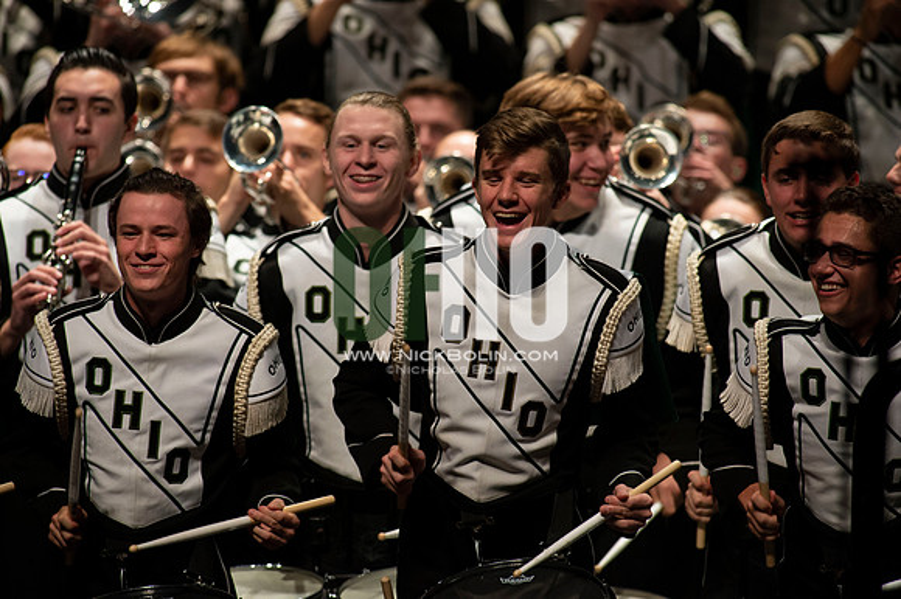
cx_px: 450
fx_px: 15008
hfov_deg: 3.4
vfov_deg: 2.3
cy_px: 300
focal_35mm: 600
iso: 3200
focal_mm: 600
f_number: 5.6
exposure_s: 1/500
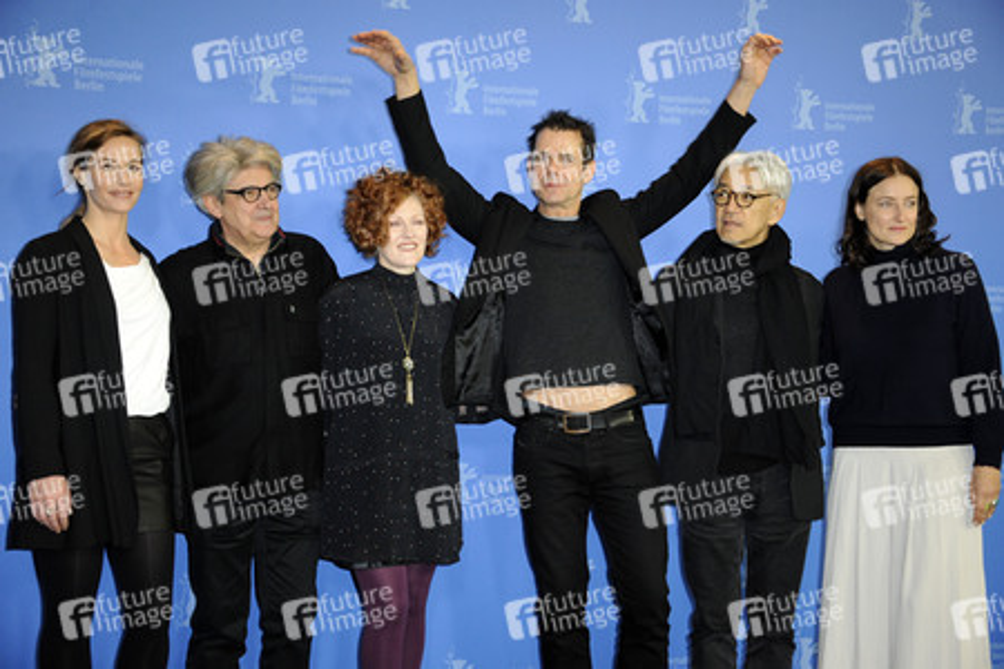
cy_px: 334
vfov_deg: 24.6
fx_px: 1534
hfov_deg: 36.2
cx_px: 502
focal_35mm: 55
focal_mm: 55
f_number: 5
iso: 1600
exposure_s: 1/250
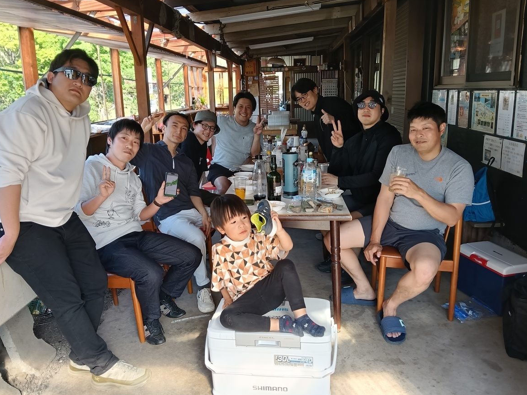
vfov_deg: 49.7
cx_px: 260
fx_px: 426
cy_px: 196
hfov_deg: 63.4
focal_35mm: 28
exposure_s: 1/33.3
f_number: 1.8
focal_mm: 3.98
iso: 64
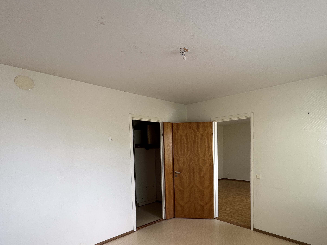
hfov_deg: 79.8
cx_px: 210
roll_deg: +0.5
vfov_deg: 64.6
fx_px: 189
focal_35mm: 20
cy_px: 159
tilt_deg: -3.2
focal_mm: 2.22
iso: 160
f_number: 2.2
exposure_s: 1/99
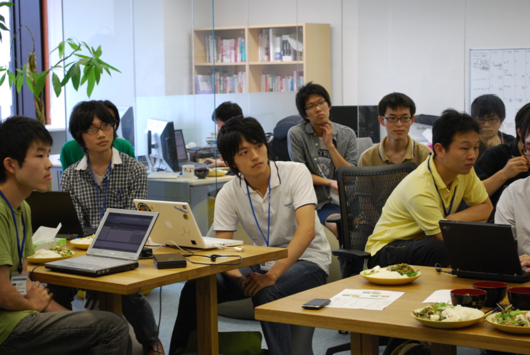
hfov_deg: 24.6
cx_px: 265
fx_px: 1216
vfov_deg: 16.6
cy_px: 178
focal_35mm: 82
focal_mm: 55
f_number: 5.6
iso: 560
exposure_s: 1/30
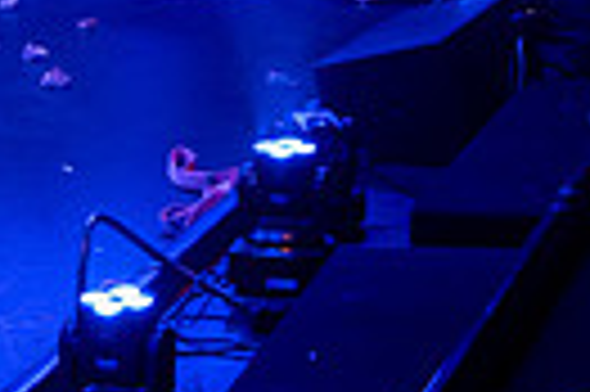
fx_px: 3388
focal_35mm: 207
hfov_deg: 9.9
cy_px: -462
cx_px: 248
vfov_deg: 6.4
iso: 3200
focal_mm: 34
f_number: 4
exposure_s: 1/60
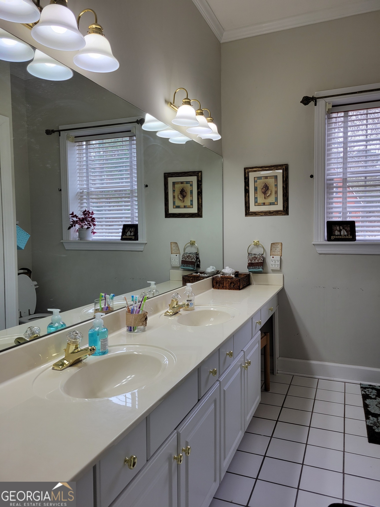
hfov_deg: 53.1
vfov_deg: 67.3
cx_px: 190
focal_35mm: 26
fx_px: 381
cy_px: 254
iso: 40
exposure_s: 1/120
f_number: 1.8
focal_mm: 5.4
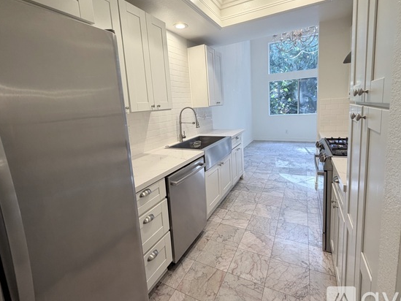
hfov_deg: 91.0
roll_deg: +3.7
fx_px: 197
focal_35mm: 17
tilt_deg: -7.5
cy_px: 133
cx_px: 201
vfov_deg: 74.5
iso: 200
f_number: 2.2
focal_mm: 2.22
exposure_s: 1/120
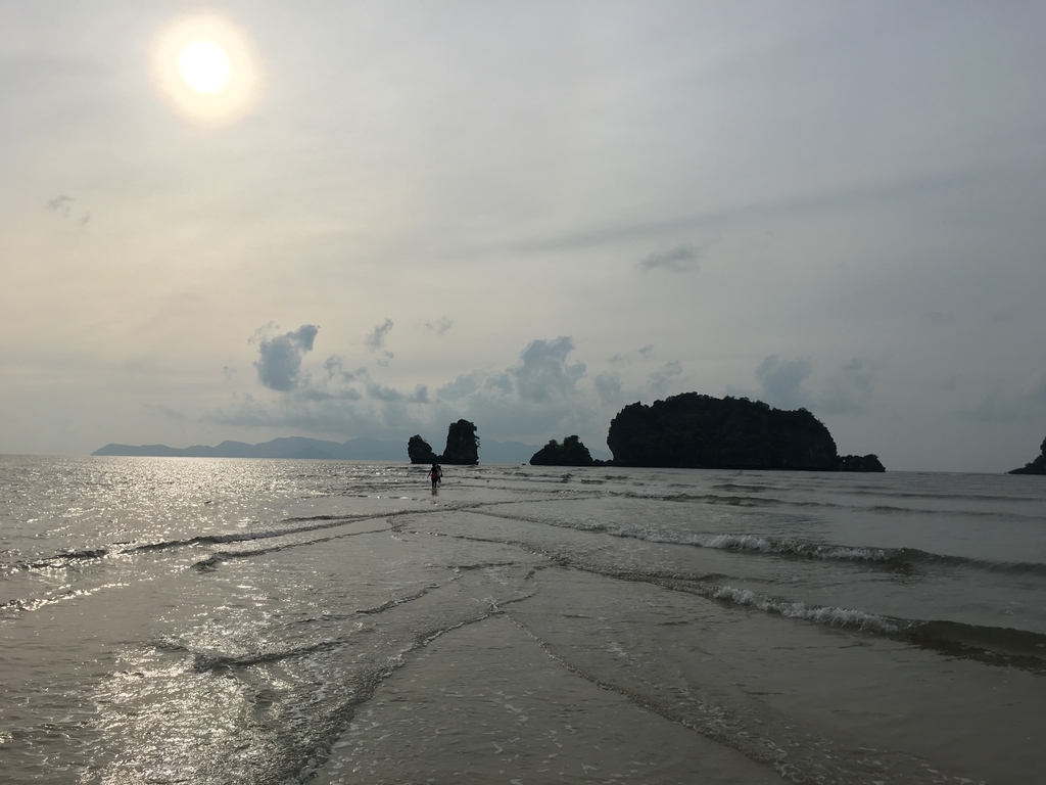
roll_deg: -2.0
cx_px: 523
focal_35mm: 29
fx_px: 876
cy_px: 392
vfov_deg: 48.2
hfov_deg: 61.7
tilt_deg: +7.6
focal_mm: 4.15
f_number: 2.2
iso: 25
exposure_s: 1/2653
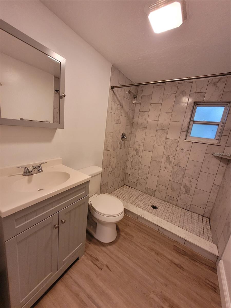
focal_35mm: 13
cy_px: 154
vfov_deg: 106.2
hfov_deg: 89.9
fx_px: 116
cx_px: 116
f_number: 2.2
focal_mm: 1.74
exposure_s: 1/60
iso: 250
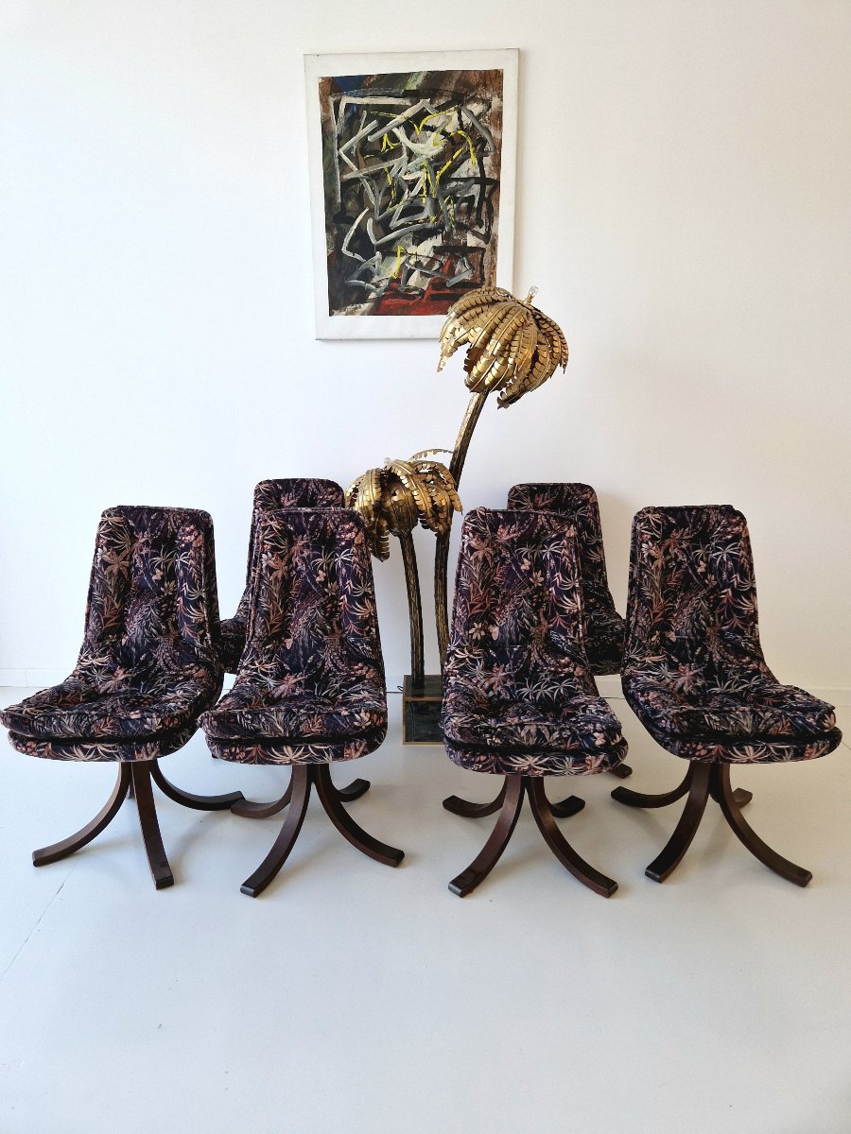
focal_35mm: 23
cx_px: 426
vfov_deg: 73.9
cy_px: 567
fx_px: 754
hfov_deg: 58.9
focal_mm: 5.4
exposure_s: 1/263
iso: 50
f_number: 1.8
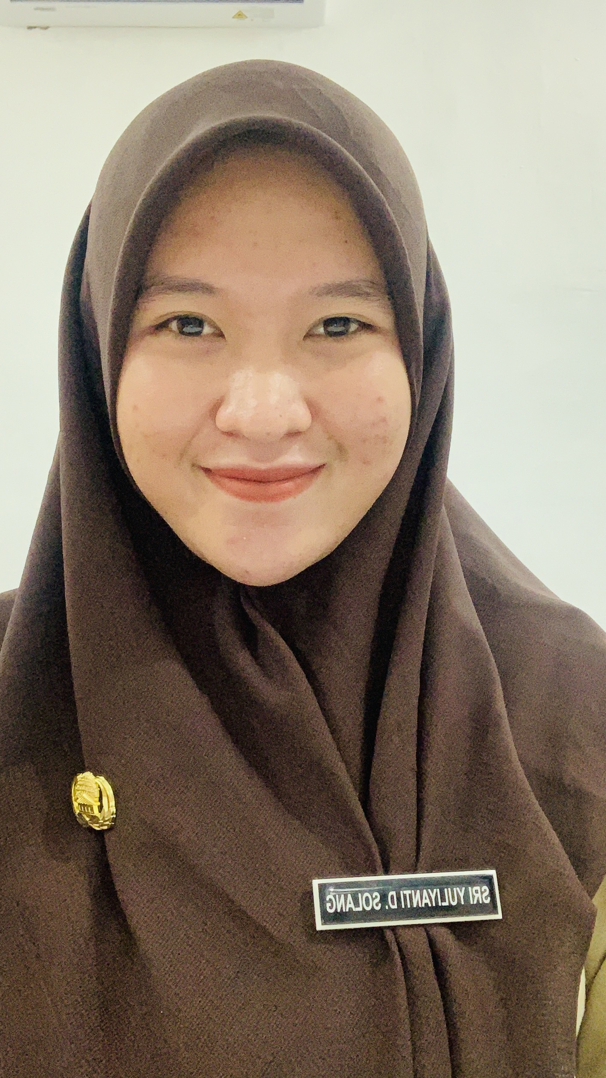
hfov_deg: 27.7
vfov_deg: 47.3
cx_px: 277
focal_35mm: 43
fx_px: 1229
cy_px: 575
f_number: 2.2
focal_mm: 2.87
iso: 400
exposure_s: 1/25
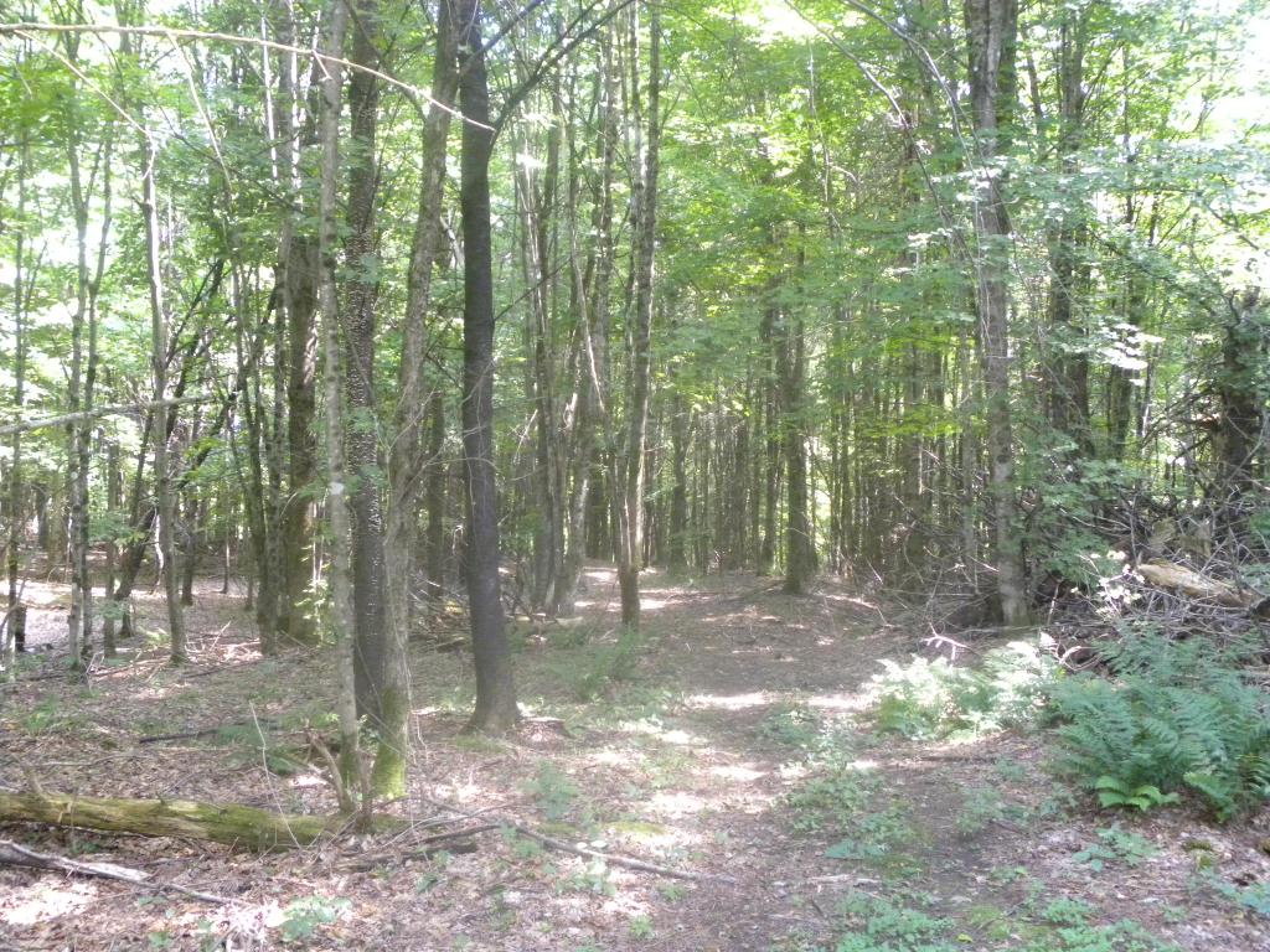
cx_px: 635
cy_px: 476
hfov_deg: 50.1
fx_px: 1357
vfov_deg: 38.7
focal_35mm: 37
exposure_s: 1/44.6
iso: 400
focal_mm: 6.6
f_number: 3.2
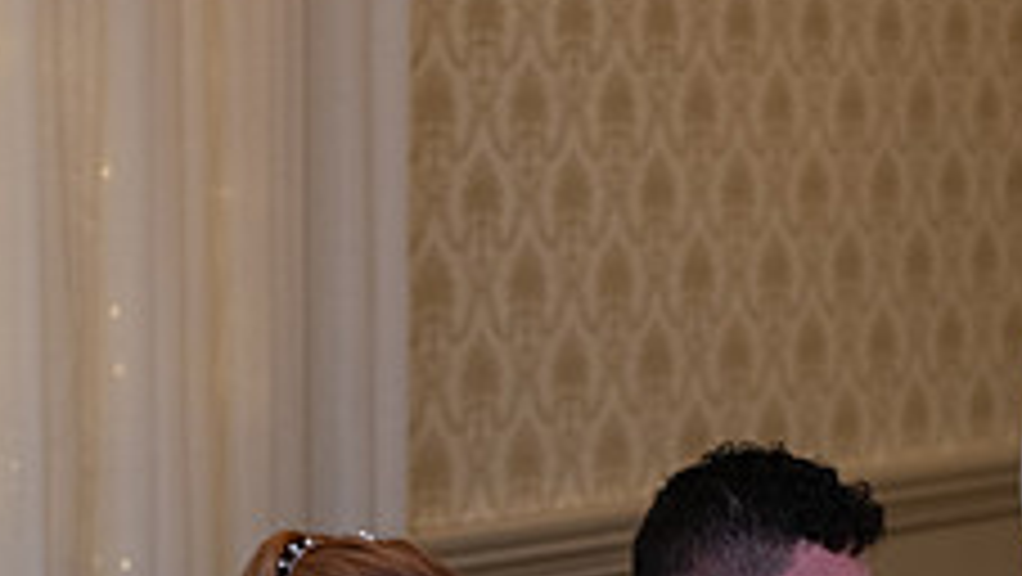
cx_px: 549
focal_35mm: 187
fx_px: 5071
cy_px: 623
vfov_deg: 6.5
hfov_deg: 11.5
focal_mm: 70
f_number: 3.5
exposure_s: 1/160
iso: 1000
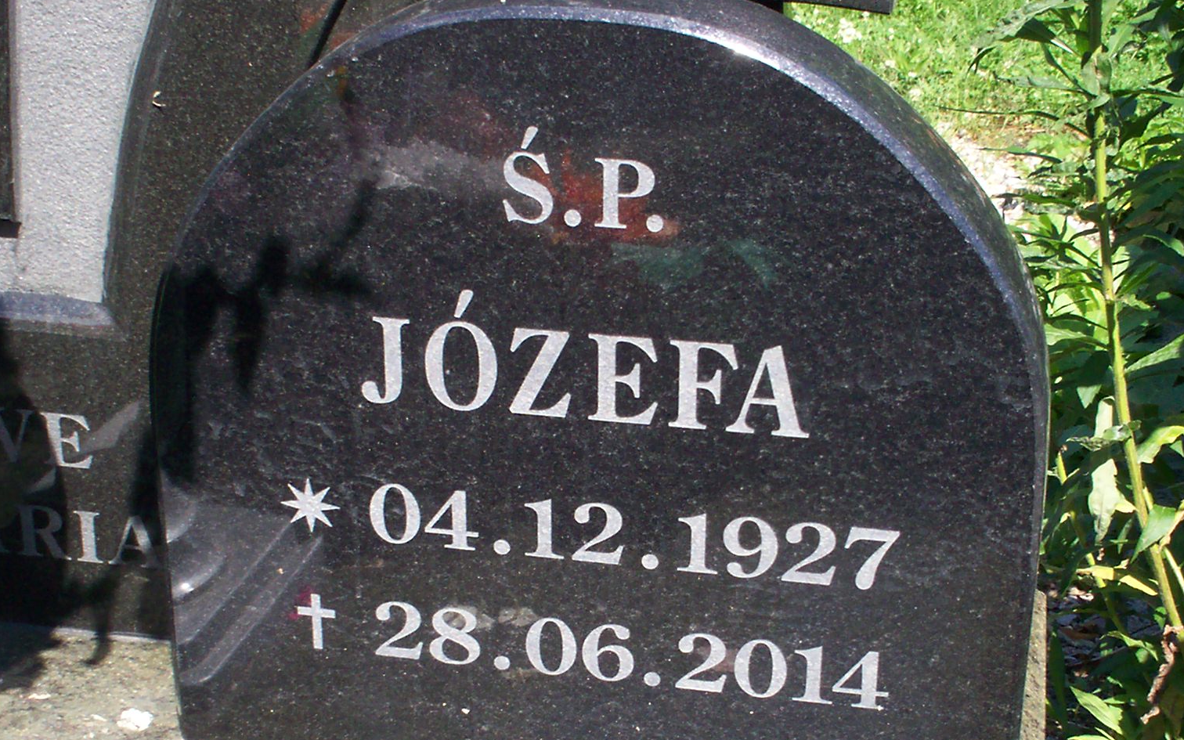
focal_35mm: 65
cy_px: 506
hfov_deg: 31.5
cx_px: 630
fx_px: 2097
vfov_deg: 19.9
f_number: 4.5
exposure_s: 1/245
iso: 100
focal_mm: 6
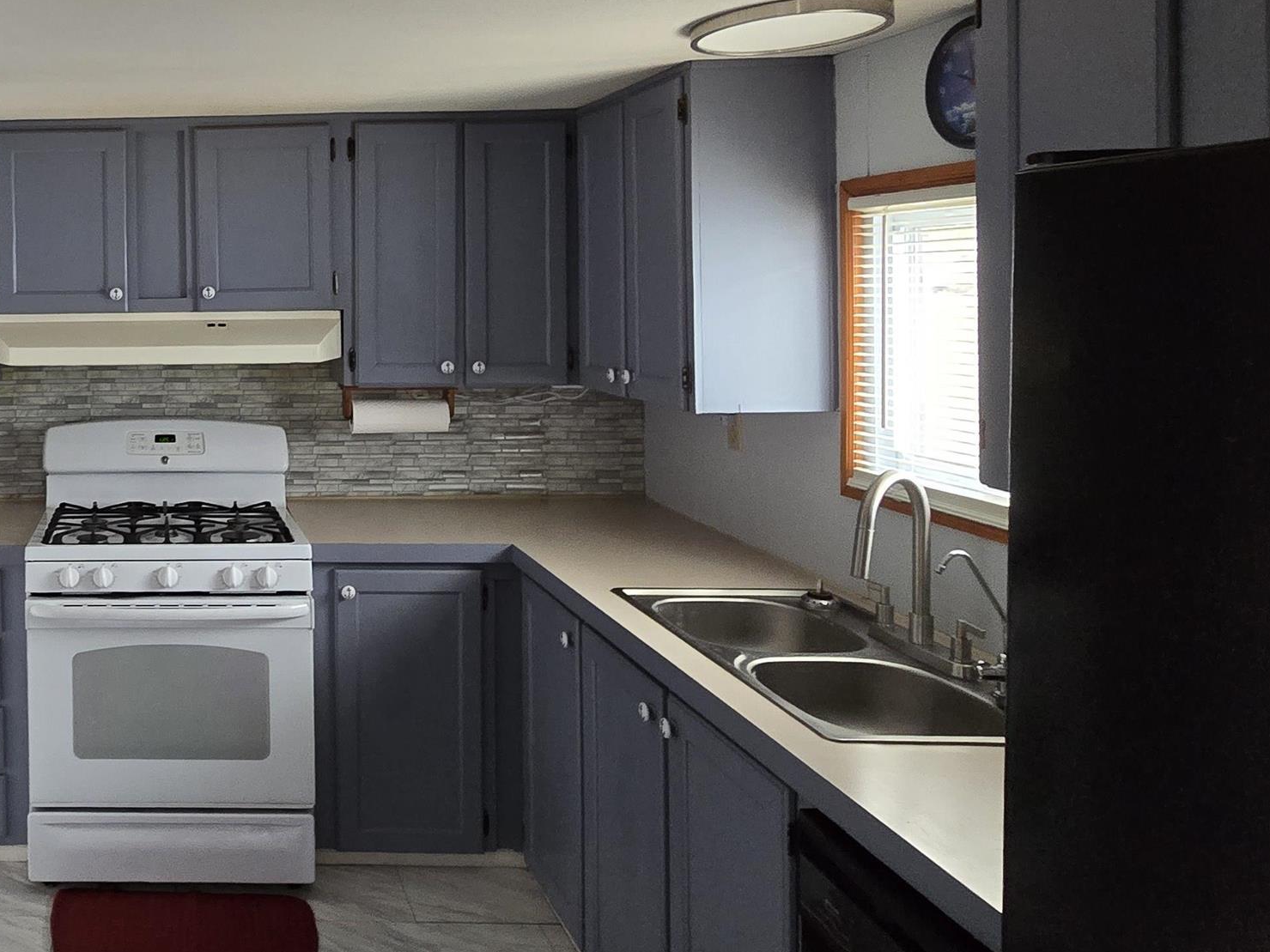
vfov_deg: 50.0
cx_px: 129
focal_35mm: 27
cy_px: 285
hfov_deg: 56.5
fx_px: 991
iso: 500
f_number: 2.2
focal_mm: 2.2
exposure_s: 1/60
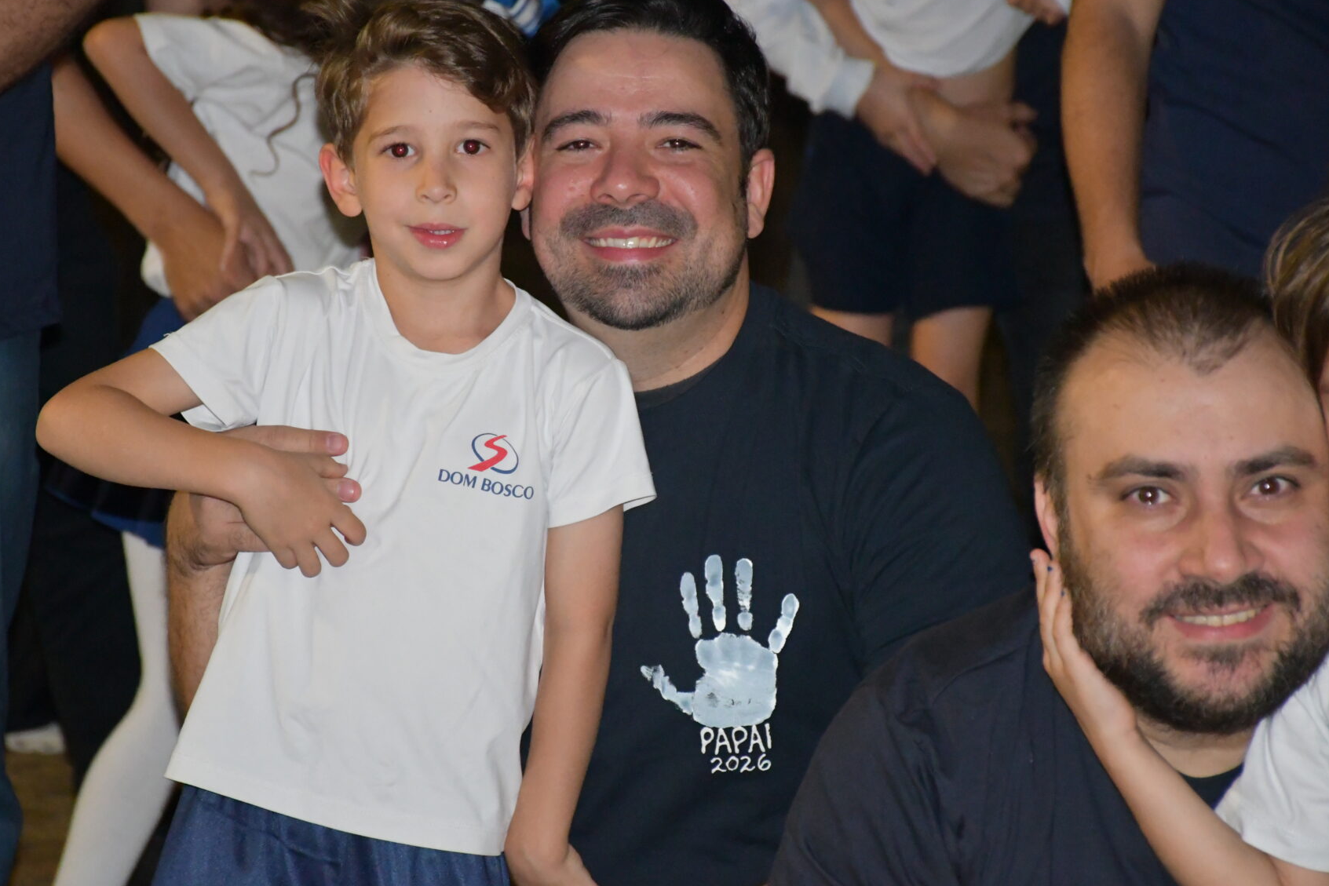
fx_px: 6571
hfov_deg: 11.5
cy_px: 428
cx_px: 598
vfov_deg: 7.7
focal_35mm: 178
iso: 6400
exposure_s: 1/60
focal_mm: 105
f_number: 5.6
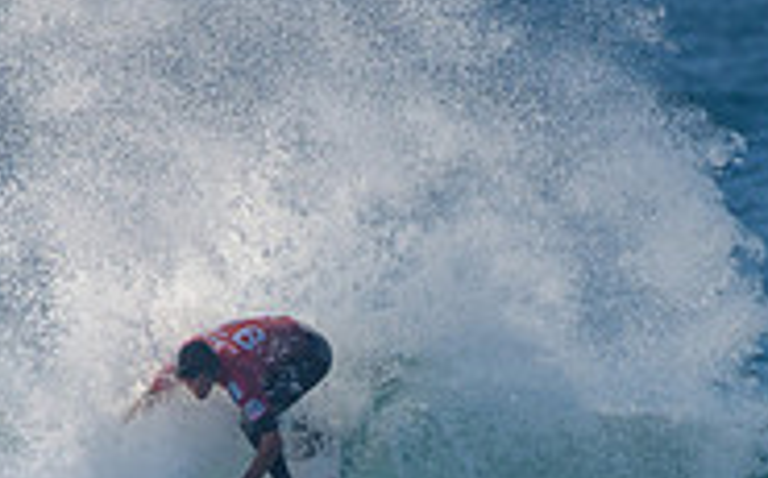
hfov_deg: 1.2
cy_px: 658
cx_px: 410
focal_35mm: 1727
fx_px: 36092
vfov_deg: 0.8
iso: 360
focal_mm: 500
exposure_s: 1/2000
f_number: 5.6
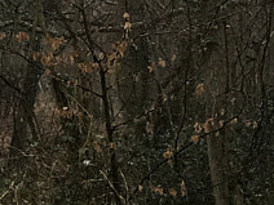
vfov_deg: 6.8
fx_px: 1733
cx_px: -659
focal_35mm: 219
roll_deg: +1.9
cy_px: 21
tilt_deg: +1.1
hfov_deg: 7.5
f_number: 2.2
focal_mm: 4.15
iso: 32
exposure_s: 1/50
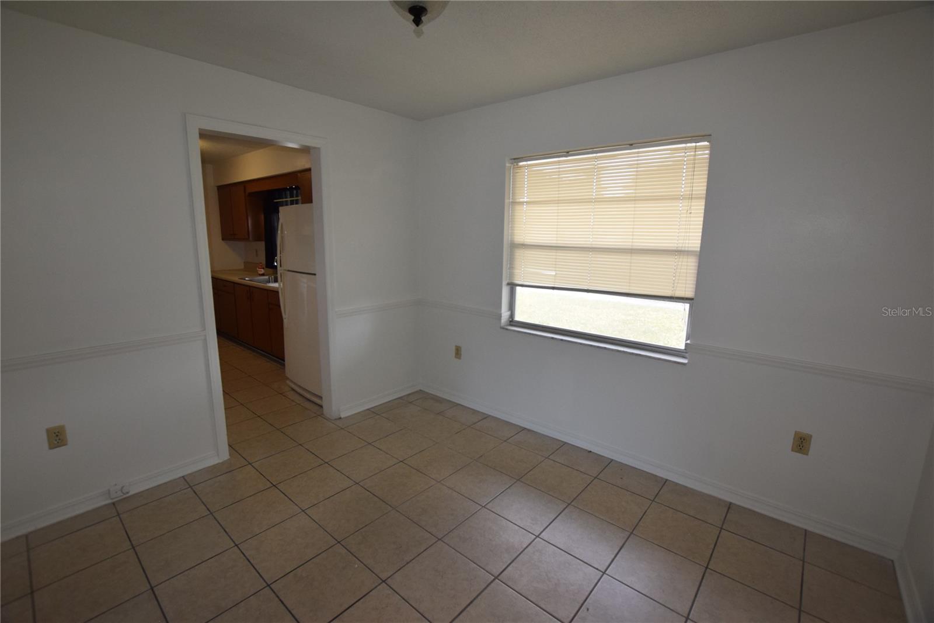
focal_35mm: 15
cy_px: 312
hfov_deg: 100.4
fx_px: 389
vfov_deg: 77.3
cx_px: 467
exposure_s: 1/125
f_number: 5.6
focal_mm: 10
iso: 800
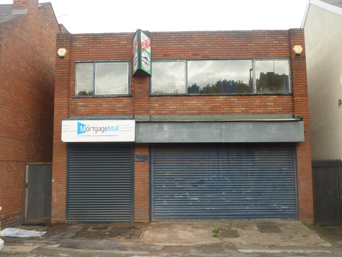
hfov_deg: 51.4
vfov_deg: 39.7
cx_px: 171
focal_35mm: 36
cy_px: 128
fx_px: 356
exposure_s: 1/200
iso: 100
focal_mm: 6.4
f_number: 4
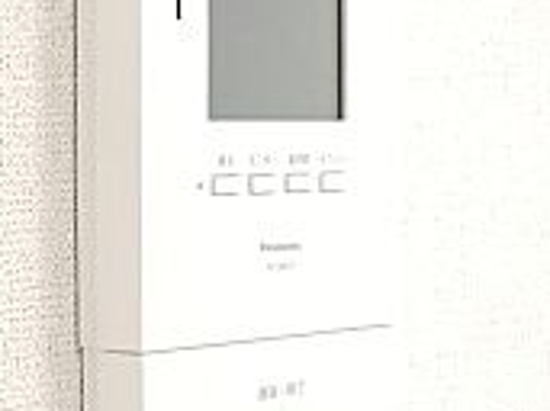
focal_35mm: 101
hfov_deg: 16.5
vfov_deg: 14.6
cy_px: 247
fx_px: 1604
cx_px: -415
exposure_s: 1/25
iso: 320
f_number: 1.8
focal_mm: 4
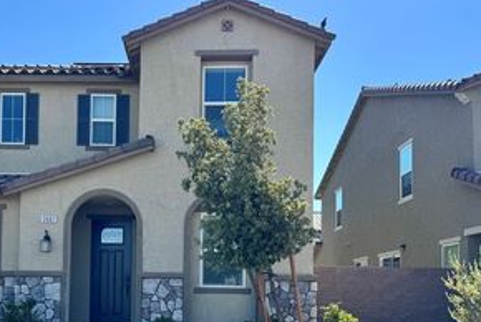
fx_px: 575
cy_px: 255
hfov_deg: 44.6
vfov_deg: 30.5
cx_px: 154
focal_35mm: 43
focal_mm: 6.76
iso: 80
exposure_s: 1/3096
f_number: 1.78
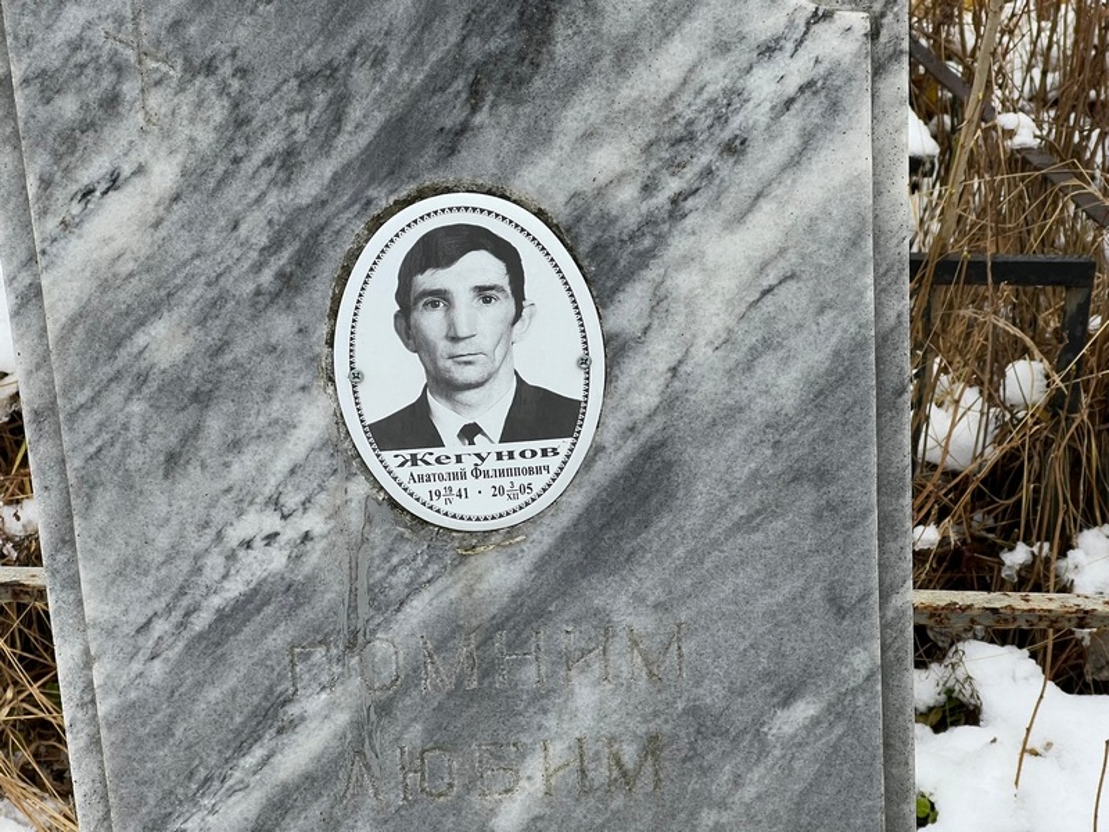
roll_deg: -1.2
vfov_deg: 19.1
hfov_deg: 25.3
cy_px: 416
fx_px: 2467
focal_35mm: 77
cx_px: 554
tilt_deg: -21.8
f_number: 2.8
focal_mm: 9
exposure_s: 1/99
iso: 50
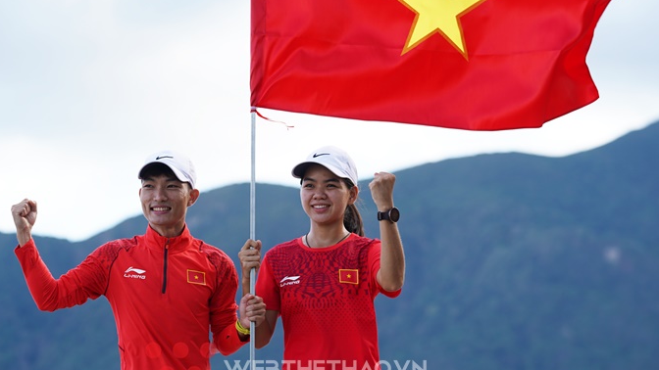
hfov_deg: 15.0
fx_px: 2499
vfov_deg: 8.5
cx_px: 287
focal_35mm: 143
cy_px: 171
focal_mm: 102
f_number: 3.2
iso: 100
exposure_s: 1/500
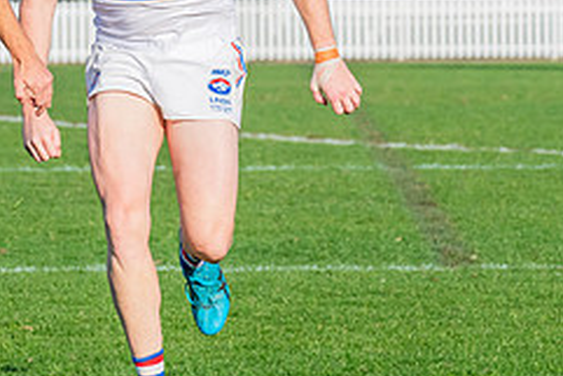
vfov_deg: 2.6
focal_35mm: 531
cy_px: 56
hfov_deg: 3.9
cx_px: -143
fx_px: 8309
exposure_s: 1/1250
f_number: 10
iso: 800
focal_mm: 210
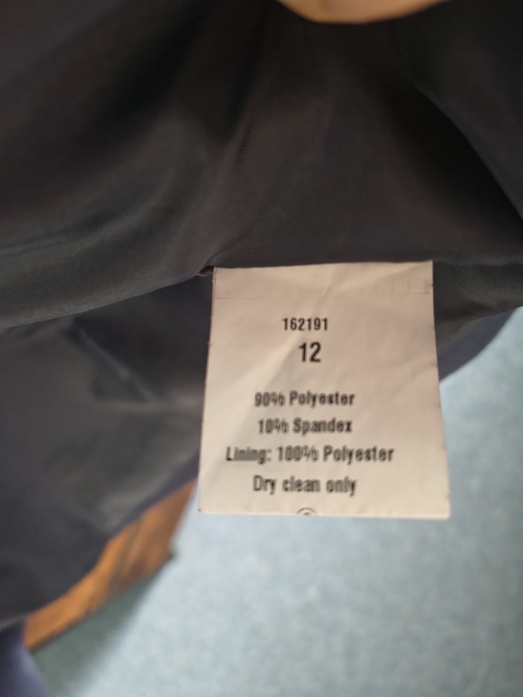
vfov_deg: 71.6
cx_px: 262
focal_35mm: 24
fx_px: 483
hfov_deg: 56.8
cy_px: 348
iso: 3104
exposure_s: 1/25
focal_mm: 5.56
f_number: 1.8
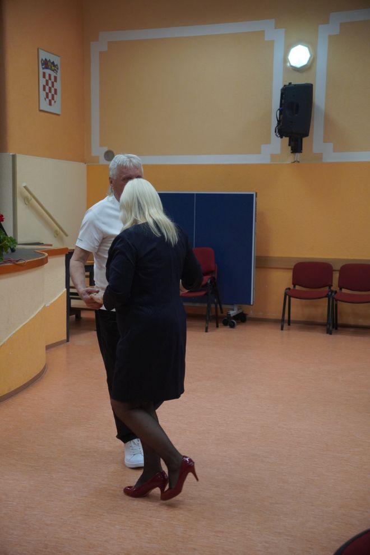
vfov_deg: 40.0
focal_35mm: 50
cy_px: 278
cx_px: 185
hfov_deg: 27.3
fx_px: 763
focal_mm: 33
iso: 1600
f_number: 3.2
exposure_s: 1/250
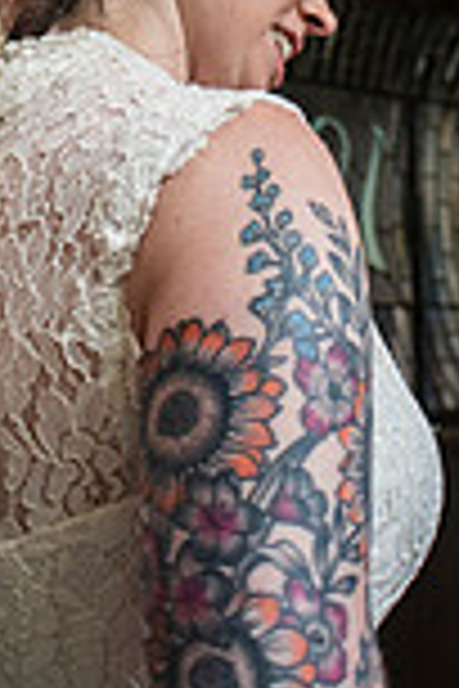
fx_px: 1128
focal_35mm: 59
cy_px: -49
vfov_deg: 30.7
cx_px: 72
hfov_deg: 22.6
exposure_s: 1/320
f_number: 2.8
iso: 800
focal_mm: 20
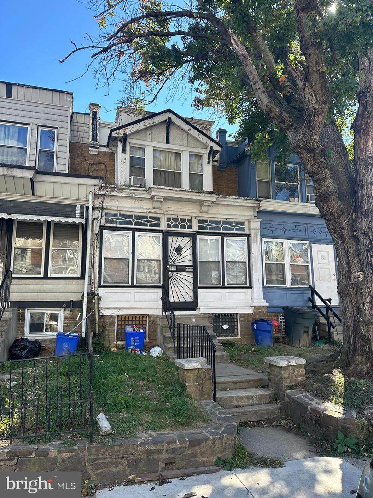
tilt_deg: +9.9
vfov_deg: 71.6
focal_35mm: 24
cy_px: 249
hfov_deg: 56.8
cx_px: 186
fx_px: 345
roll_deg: -0.1
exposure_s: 1/1050
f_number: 1.78
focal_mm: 6.86
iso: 80
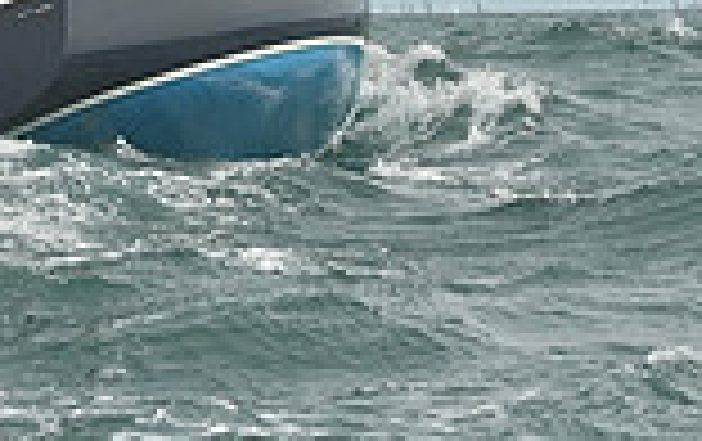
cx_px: -29
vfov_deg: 4.8
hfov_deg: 7.9
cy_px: -788
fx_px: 5077
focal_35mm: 265
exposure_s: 1/1250
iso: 320
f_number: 9
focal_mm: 70
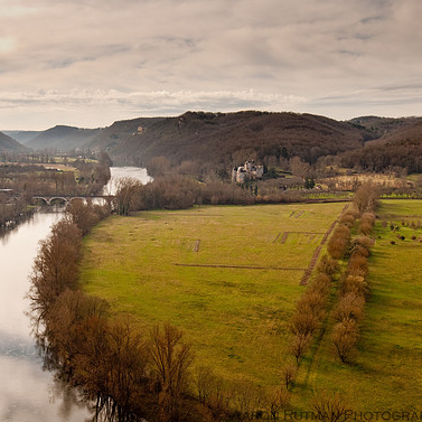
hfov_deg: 35.6
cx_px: 130
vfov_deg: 36.1
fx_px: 648
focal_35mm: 47
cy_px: 211
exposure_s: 1/350
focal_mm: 24
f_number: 9.5
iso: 200
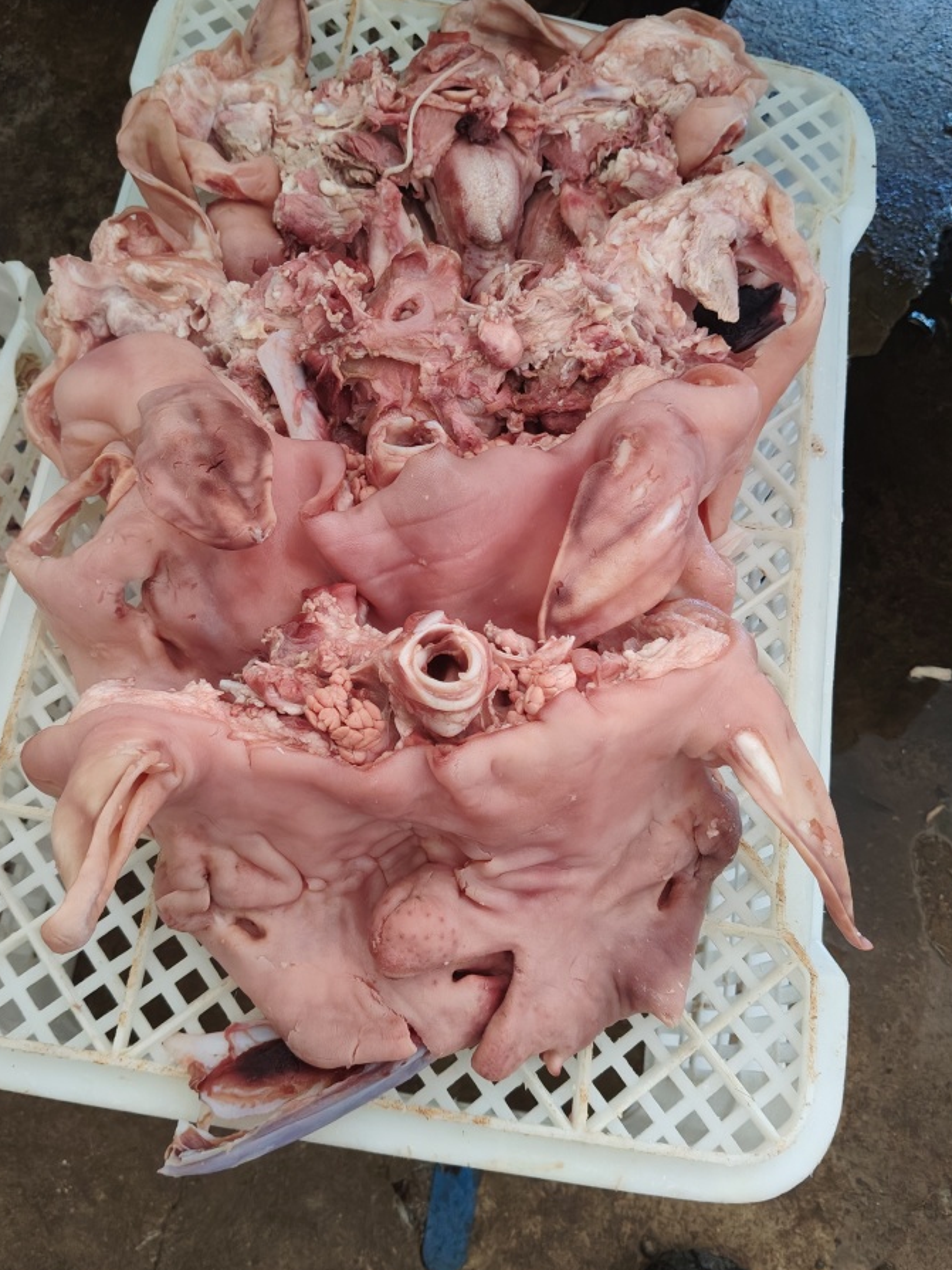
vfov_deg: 58.4
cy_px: 641
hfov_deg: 45.4
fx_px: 1137
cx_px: 427
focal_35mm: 31
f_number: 1.88
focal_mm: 4.84
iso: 1741
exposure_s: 1/100
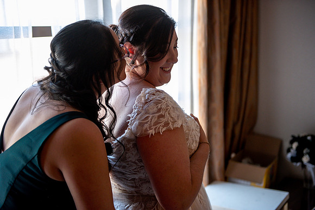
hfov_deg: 38.2
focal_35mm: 52
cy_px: 105
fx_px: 455
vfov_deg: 26.0
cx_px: 158
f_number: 2.8
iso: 1000
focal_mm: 52
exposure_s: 1/125
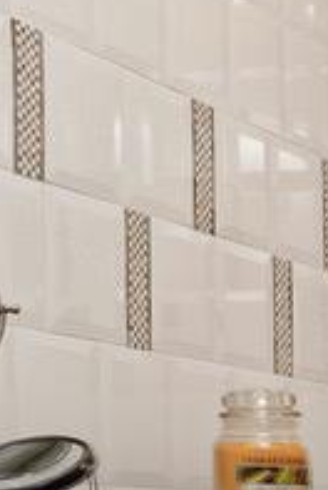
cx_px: 632
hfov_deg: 11.5
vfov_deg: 18.5
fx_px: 1484
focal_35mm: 109
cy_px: 85
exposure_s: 1/13
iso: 320
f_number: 11
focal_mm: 14
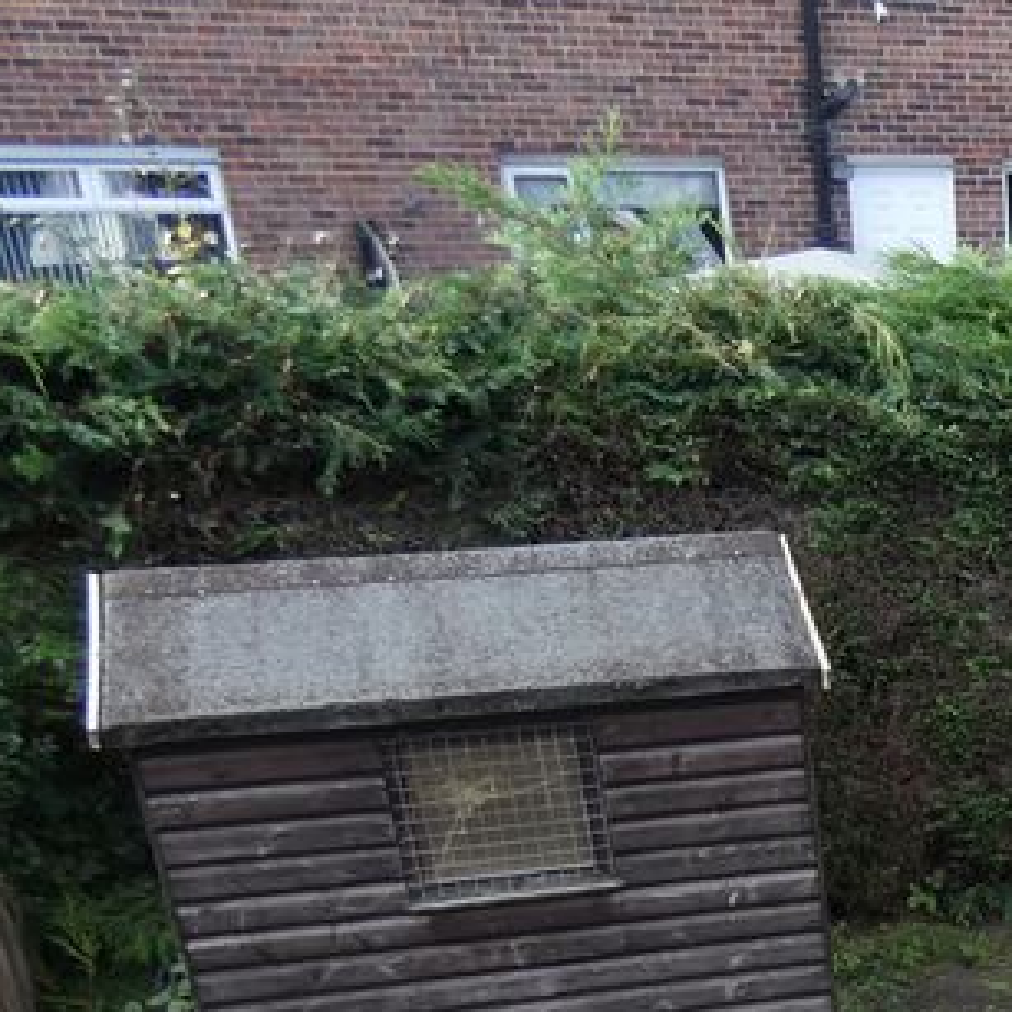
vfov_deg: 26.6
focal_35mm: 59
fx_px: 1951
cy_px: 1134
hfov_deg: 24.8
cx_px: 1358
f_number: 2.8
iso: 80
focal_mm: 3.6
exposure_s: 1/200
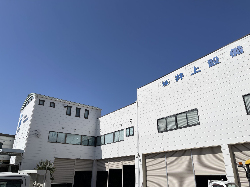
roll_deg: -0.4
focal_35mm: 26
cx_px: 125
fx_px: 188
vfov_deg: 53.1
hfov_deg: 67.3
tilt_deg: +23.7
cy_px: 94
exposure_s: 1/10000
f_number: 1.6
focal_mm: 5.1
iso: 32
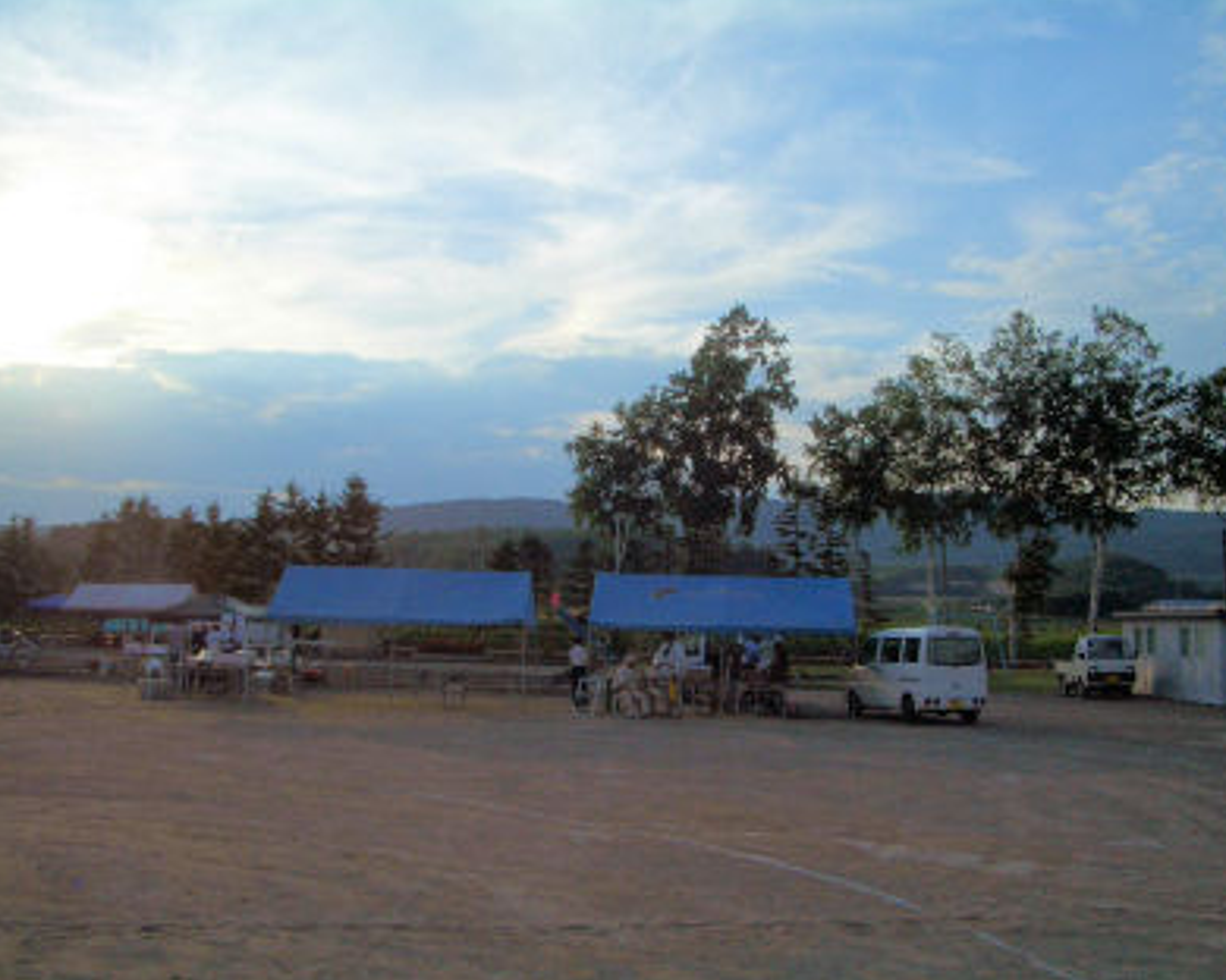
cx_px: 604
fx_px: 1343
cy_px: 488
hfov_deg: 49.1
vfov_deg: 40.1
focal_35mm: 37
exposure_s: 1/800
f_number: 4.3
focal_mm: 5.8
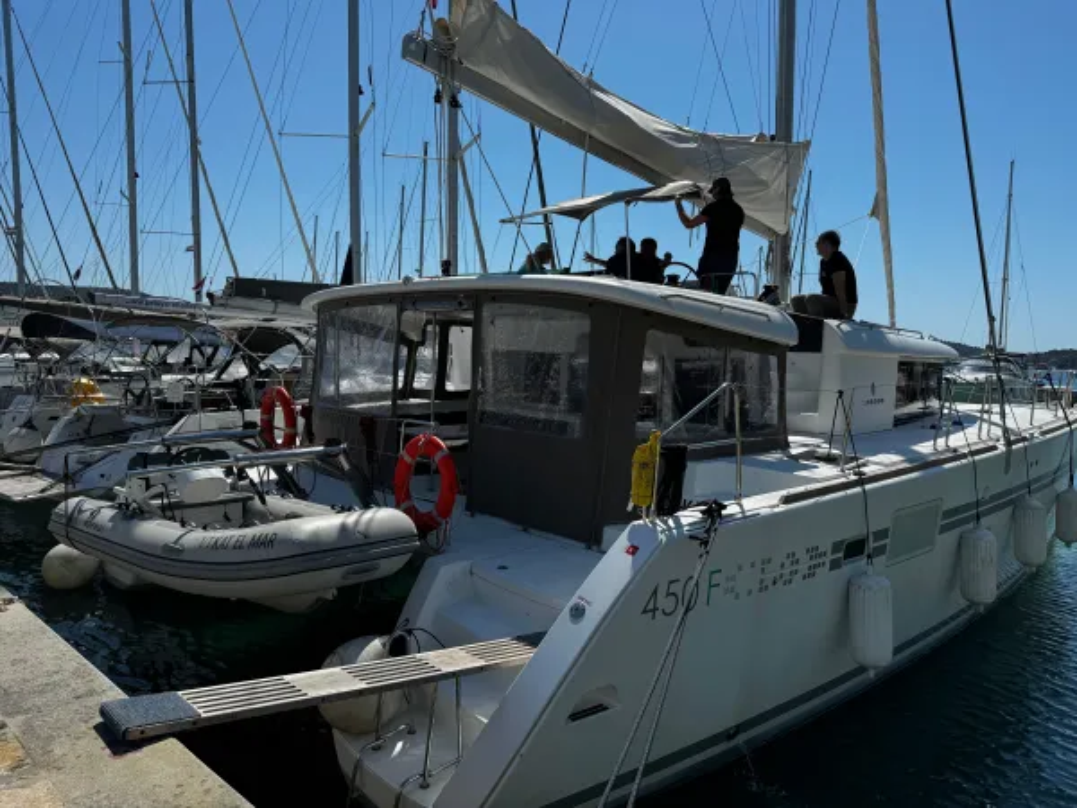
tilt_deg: -3.3
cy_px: 404
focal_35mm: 24
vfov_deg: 56.8
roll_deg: -1.4
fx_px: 747
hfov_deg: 71.6
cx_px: 538
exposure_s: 1/7092
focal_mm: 6.76
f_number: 1.78
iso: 80
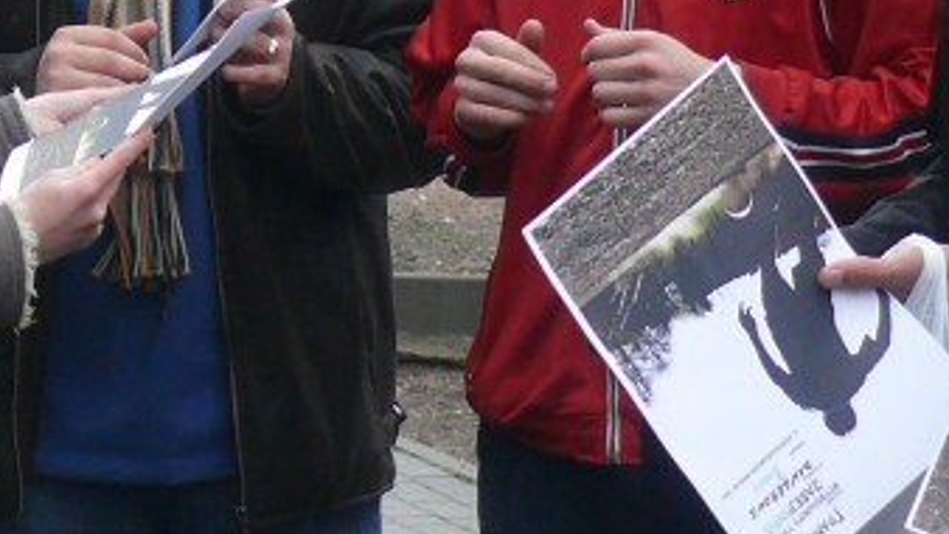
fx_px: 7422
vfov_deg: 4.1
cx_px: 160
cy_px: -62
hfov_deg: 7.3
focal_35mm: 295
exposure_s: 1/100
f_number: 3.2
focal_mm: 17
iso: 200
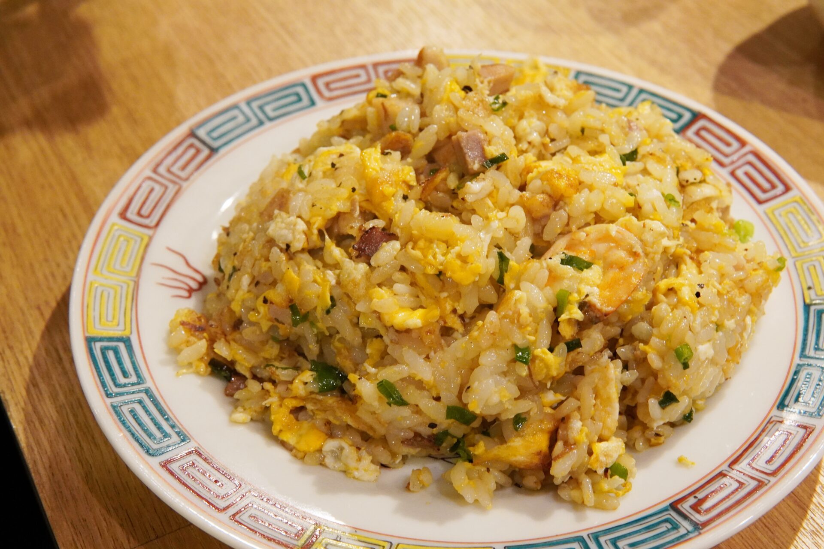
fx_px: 1030
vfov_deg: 29.9
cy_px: 274
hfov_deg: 43.6
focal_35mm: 45
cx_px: 412
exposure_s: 1/50
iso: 3200
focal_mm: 30
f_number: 8
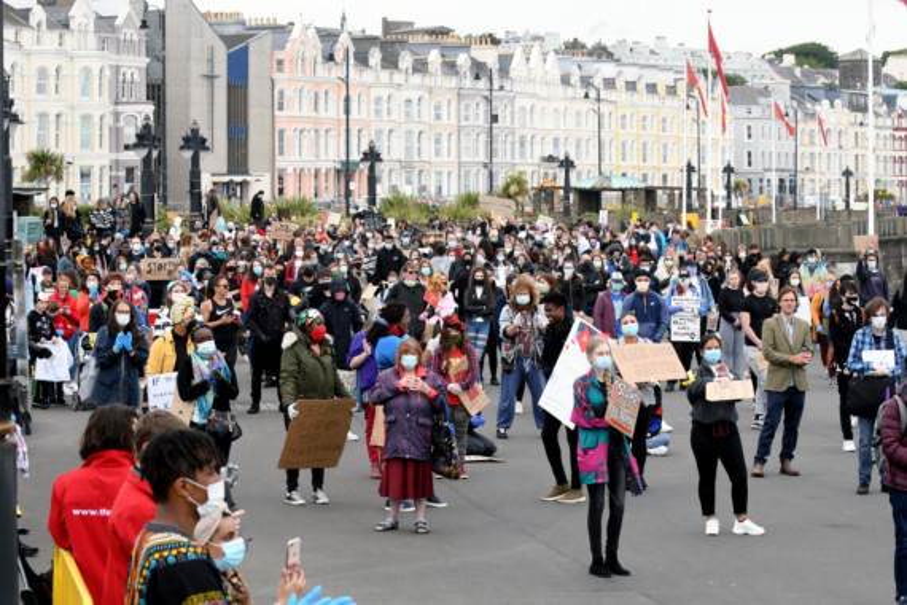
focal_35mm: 105
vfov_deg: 13.0
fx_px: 2645
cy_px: 302
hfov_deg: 19.5
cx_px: 454
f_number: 8
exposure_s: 1/250
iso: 800
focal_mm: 70
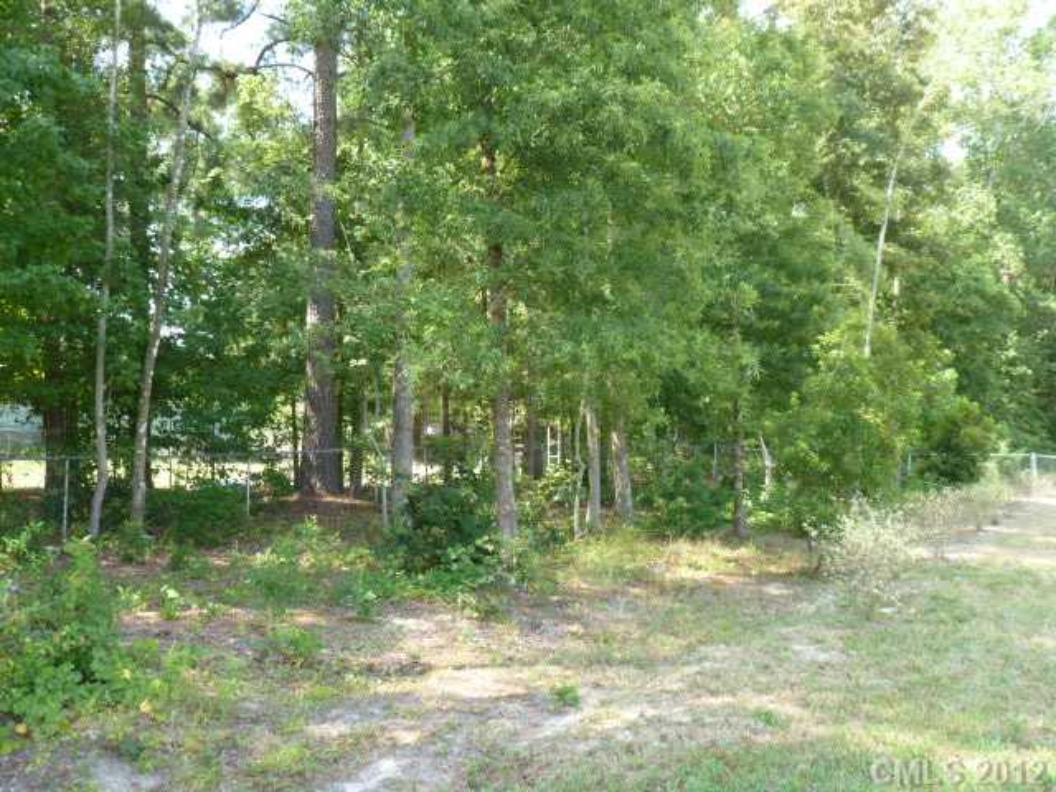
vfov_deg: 42.9
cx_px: 528
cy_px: 396
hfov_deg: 55.4
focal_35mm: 33
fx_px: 1007
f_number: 3.6
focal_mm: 5.9
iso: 100
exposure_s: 1/60
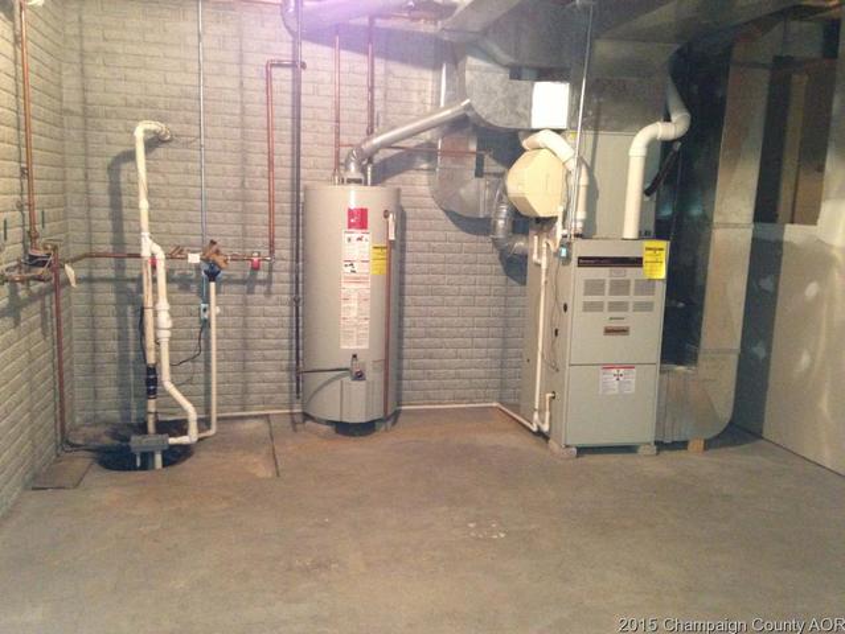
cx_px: 422
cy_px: 317
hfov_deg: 55.3
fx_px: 806
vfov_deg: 43.0
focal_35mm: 33
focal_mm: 4.13
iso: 500
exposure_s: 1/16
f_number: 2.4
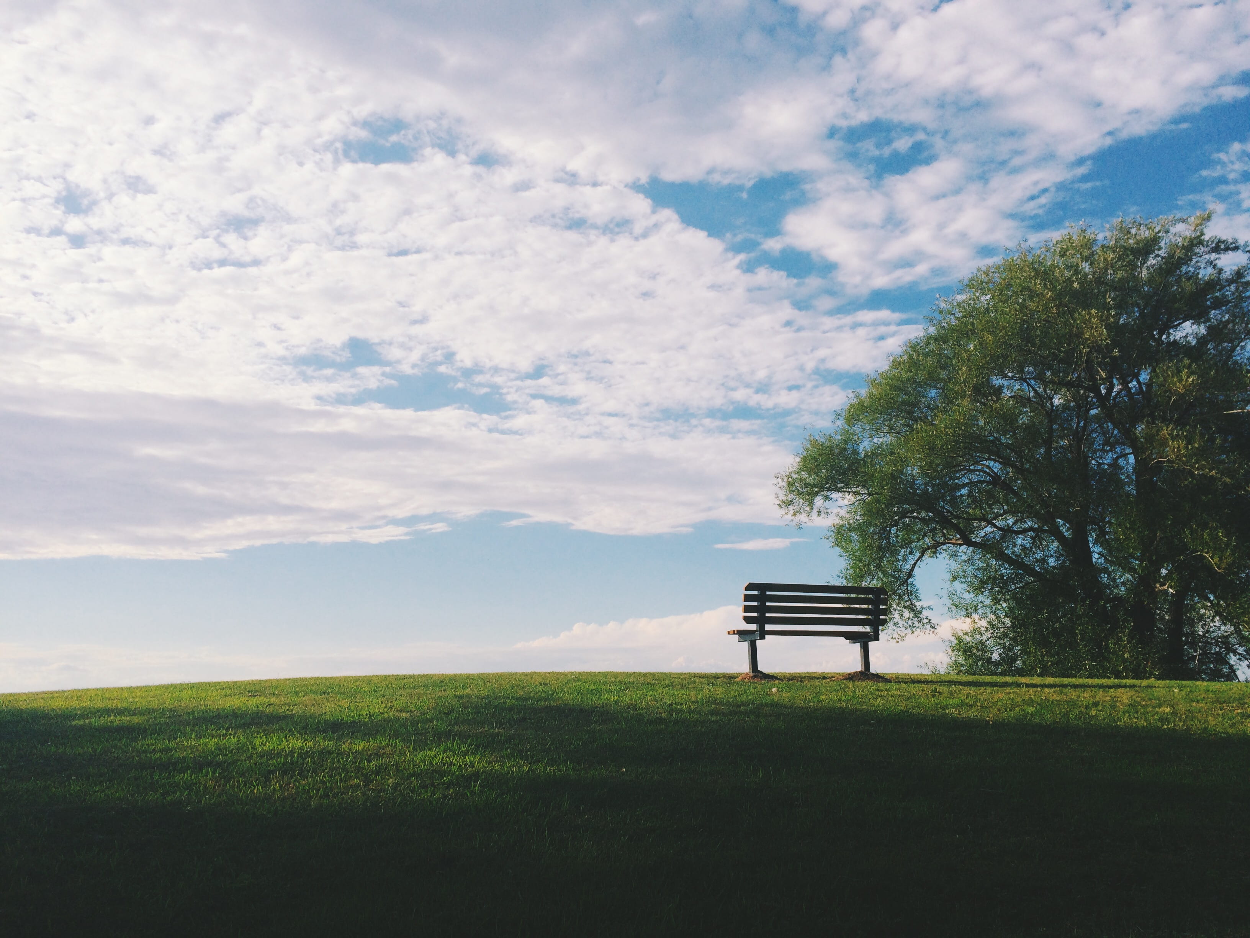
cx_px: 625
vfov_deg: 48.2
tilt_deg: +12.2
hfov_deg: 61.7
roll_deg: +1.0
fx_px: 1047
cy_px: 469
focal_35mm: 29
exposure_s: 1/3731
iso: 32
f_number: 2.2
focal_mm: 4.15
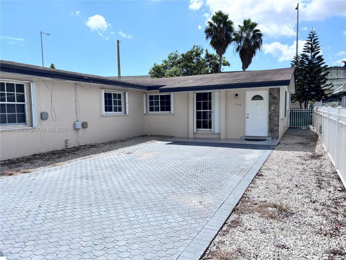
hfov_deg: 67.3
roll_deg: +0.5
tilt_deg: -4.6
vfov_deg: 53.1
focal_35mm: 26
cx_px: 173
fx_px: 260
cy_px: 130
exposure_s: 1/5348
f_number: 1.6
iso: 50
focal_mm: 5.96
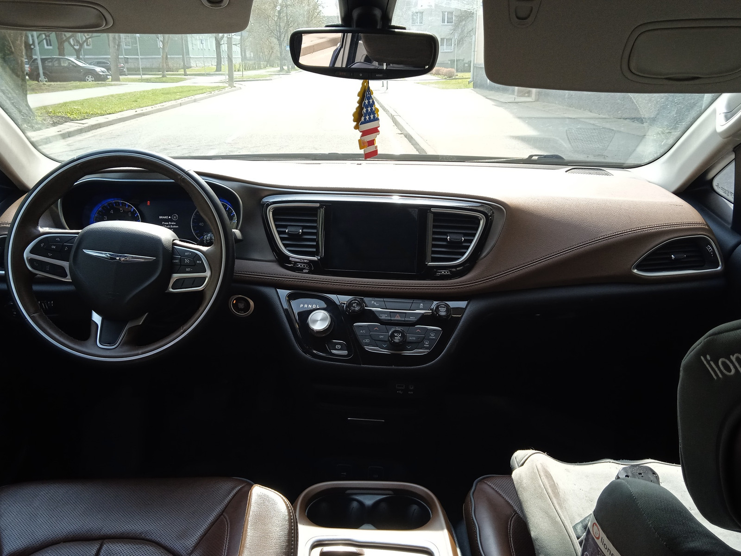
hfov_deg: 63.4
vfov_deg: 49.7
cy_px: 278
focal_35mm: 28
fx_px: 599
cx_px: 370
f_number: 2.2
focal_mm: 3.43
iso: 100
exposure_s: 1/131
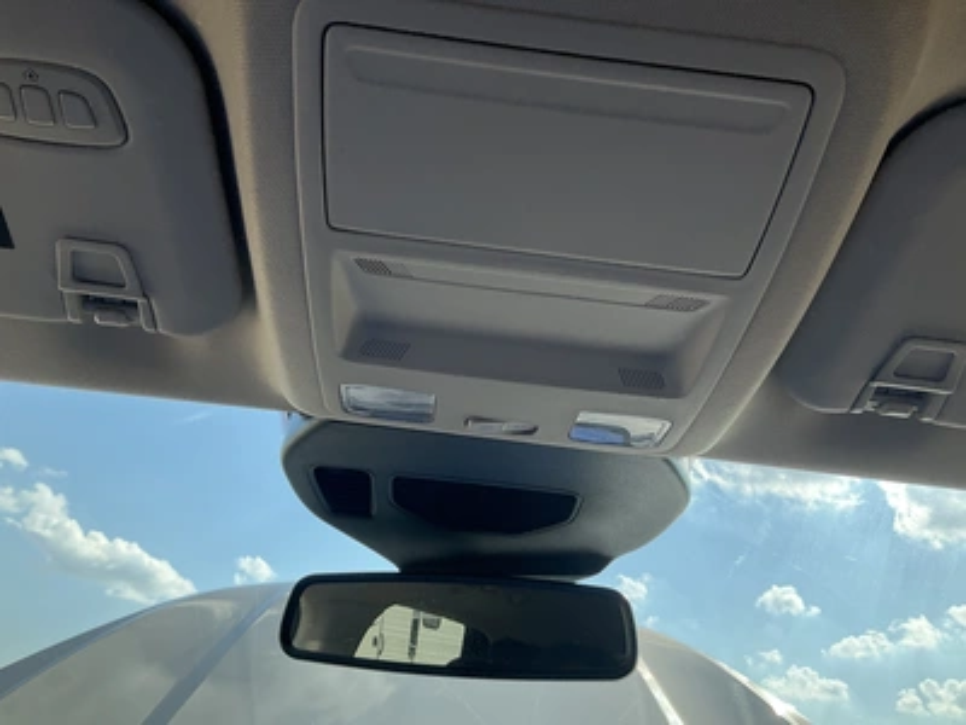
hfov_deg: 61.7
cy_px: 362
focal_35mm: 29
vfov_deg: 48.2
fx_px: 809
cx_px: 483
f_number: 1.8
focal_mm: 3
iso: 25
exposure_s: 1/816
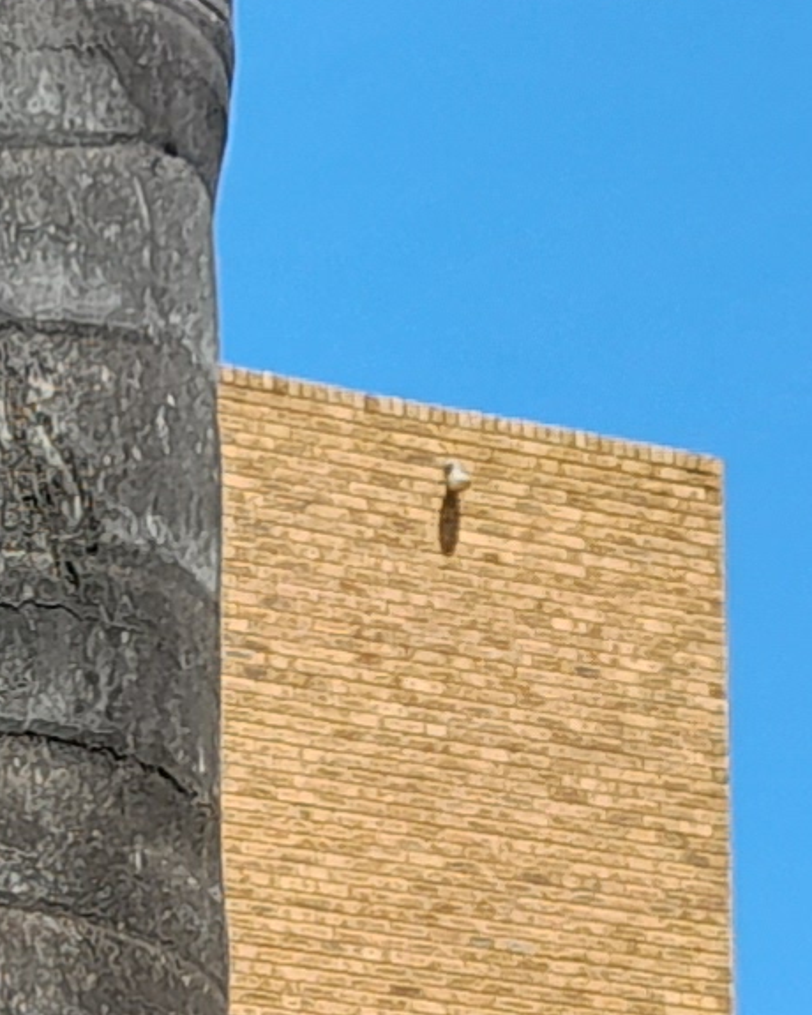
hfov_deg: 8.2
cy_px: 1968
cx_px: -5
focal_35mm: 187
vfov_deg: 9.7
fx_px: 5617
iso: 40
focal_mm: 4
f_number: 1.8
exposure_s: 1/270
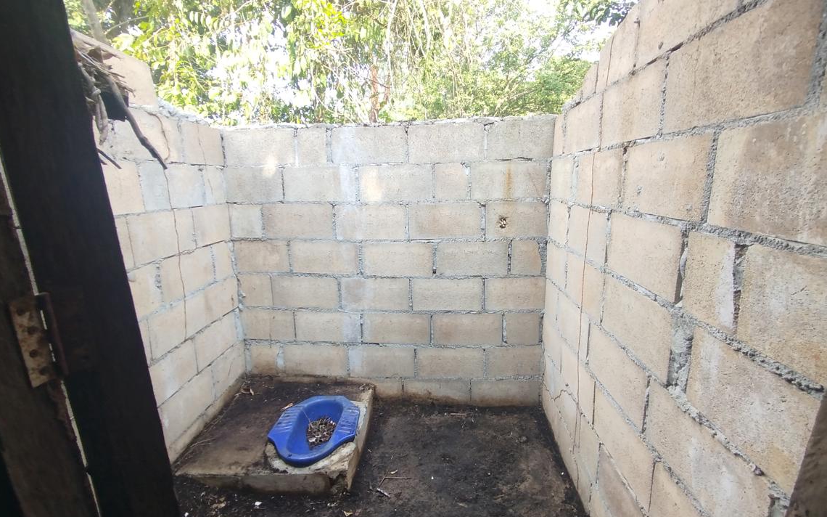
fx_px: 361
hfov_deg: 97.8
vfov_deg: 71.2
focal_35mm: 16
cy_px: 266
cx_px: 412
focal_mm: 1.65
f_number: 2.2
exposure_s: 1/128
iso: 50
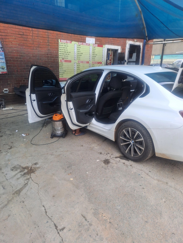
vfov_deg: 69.4
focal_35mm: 25
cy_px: 122
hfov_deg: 54.9
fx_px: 176
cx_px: 92
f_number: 1.8
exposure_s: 1/205
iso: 32
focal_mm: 4.65
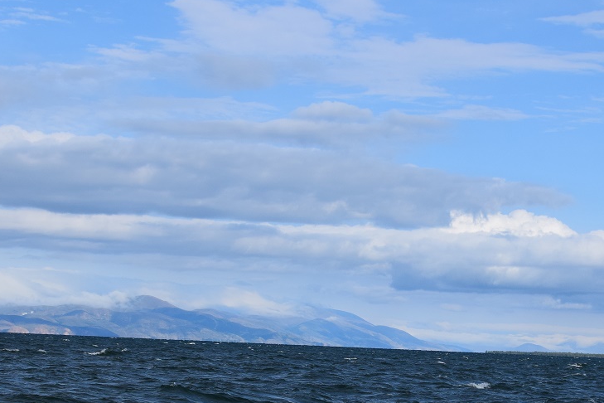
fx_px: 1812
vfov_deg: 12.6
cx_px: 411
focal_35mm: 108
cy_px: 366
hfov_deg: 18.9
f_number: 11
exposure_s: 1/500
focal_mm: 35
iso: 320
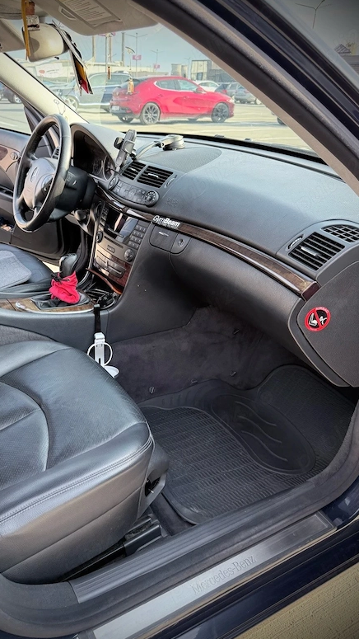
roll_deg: -0.7
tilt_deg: -26.3
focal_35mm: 27
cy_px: 321
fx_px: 457
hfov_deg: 42.4
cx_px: 125
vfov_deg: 69.9
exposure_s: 1/310
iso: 100
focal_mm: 6.76
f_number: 1.78
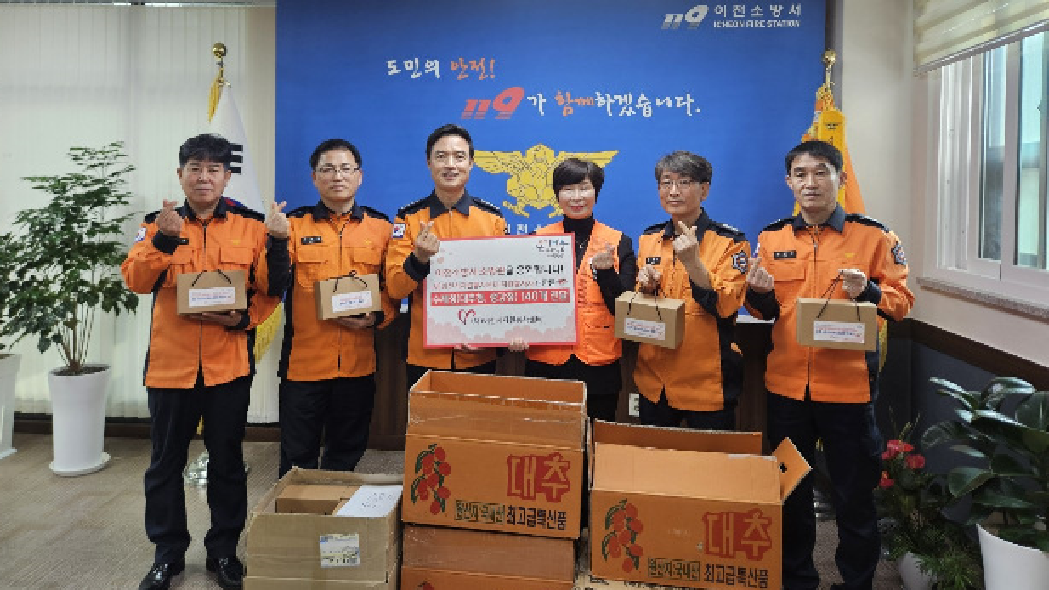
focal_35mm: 26
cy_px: 204
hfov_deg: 71.9
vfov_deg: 43.8
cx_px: 519
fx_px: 723
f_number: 1.8
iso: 100
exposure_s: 1/120
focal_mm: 5.4
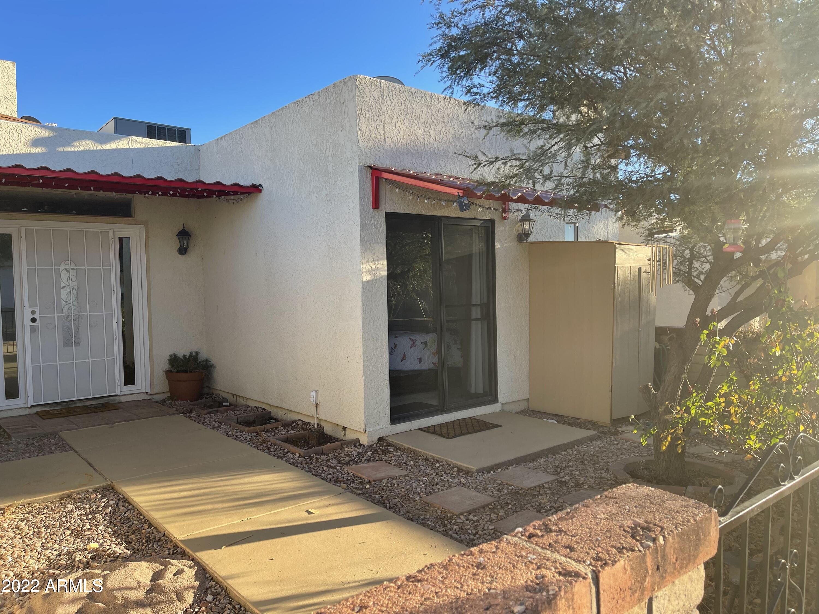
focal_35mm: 26
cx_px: 410
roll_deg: +1.5
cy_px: 307
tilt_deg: -2.4
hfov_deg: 67.3
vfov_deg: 53.1
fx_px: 615
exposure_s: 1/740
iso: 32
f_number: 1.6
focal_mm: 5.1
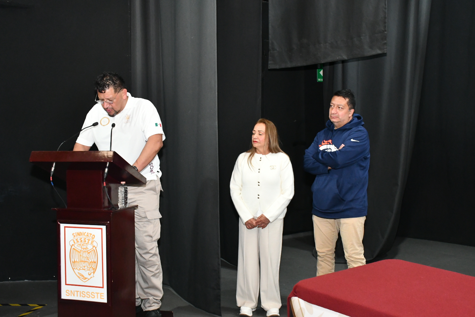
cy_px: 158
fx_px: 515
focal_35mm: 39
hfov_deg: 49.6
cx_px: 238
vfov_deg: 34.2
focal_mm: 26
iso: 4000
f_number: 10
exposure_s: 1/40
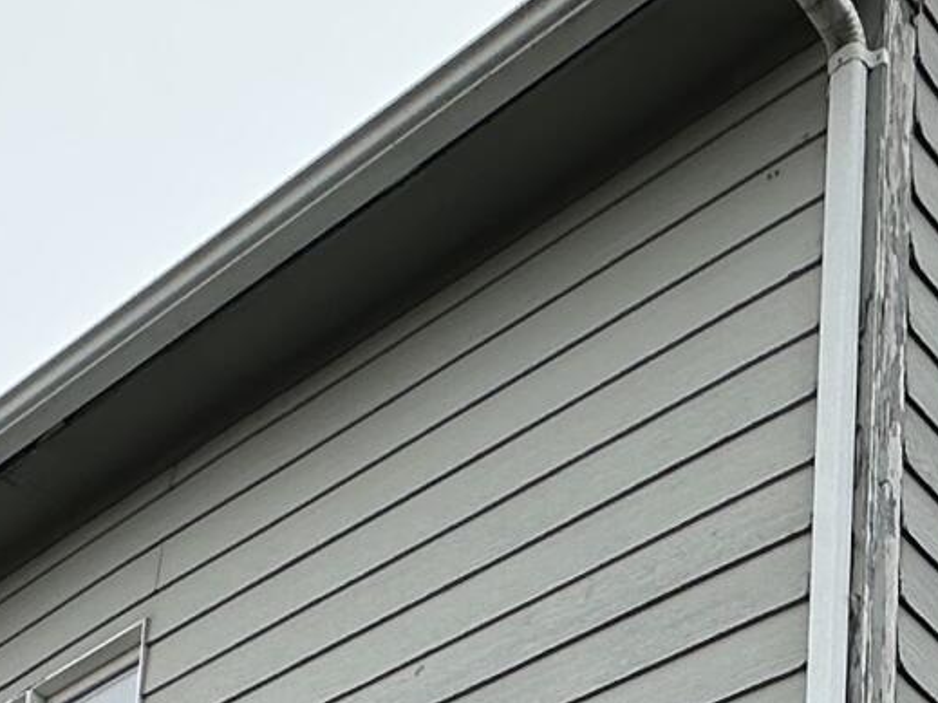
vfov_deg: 13.3
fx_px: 2194
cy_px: 1710
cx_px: 521
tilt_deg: +7.6
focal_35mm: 81
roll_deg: -3.9
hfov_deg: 24.1
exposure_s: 1/744
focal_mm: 2.22
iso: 40
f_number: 2.2
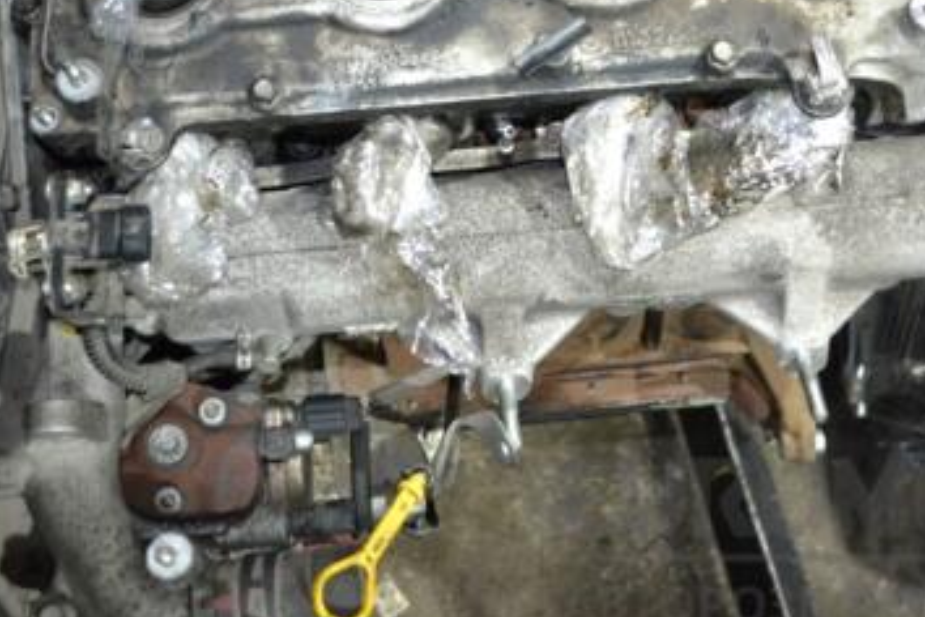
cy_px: 149
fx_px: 1567
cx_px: 512
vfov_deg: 22.0
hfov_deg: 32.9
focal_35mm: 61
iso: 2000
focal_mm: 24
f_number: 4
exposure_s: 1/60
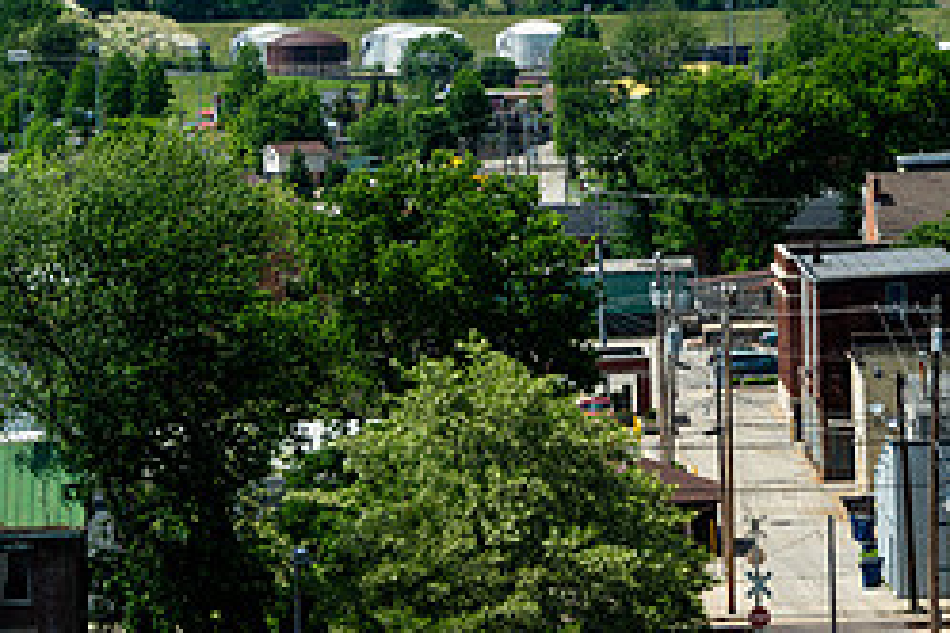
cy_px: -59
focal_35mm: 203
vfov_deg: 6.7
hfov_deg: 10.0
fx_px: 5357
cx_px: 1072
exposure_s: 1/100
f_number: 9
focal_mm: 85
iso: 100
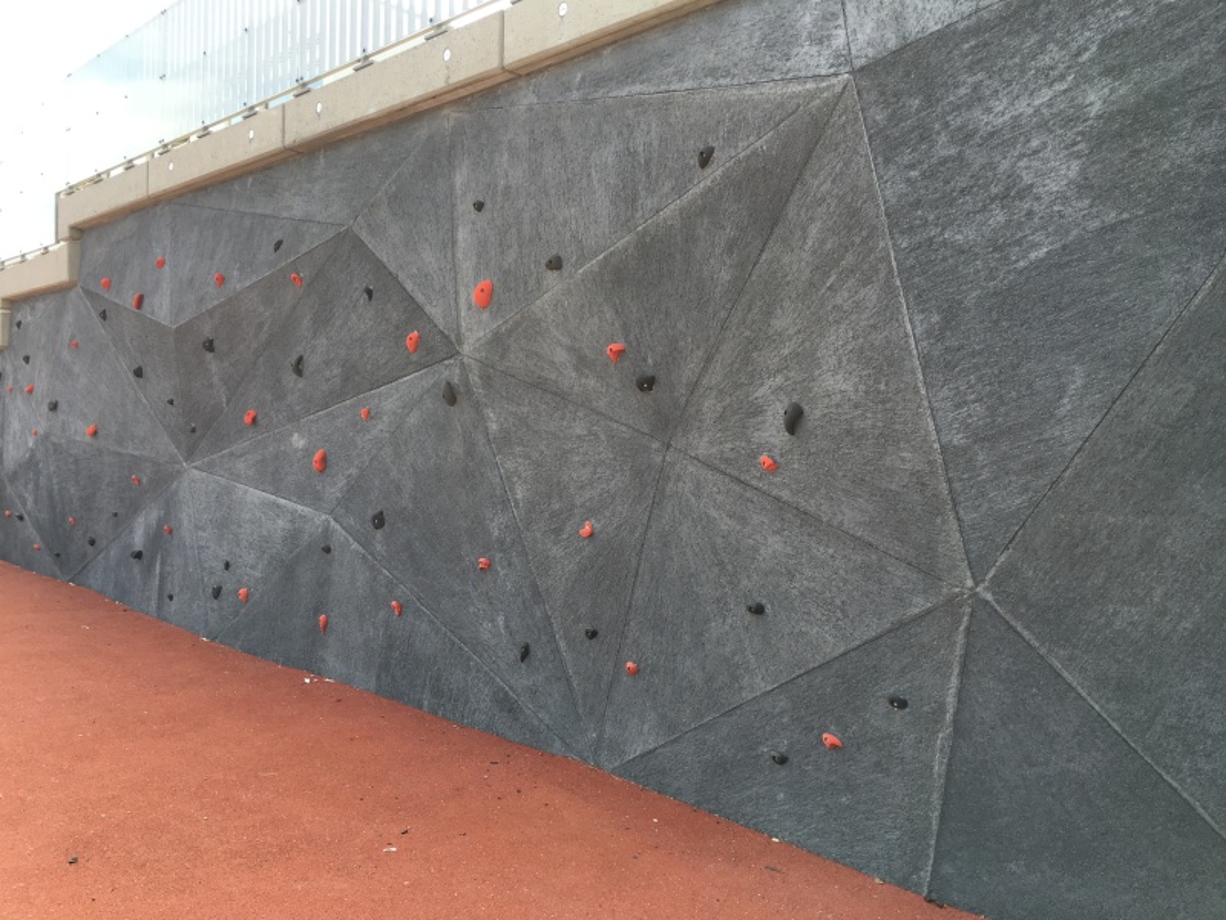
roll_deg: -1.5
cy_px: 460
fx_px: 1027
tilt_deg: -1.4
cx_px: 613
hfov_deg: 61.7
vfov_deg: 48.2
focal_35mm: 29
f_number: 2.2
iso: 25
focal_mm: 4.15
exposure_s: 1/301
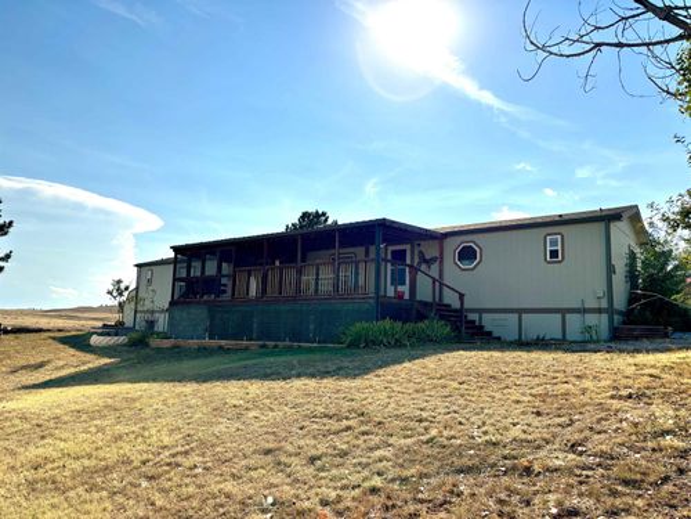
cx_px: 346
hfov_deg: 67.3
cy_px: 260
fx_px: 519
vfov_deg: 53.1
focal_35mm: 26
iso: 50
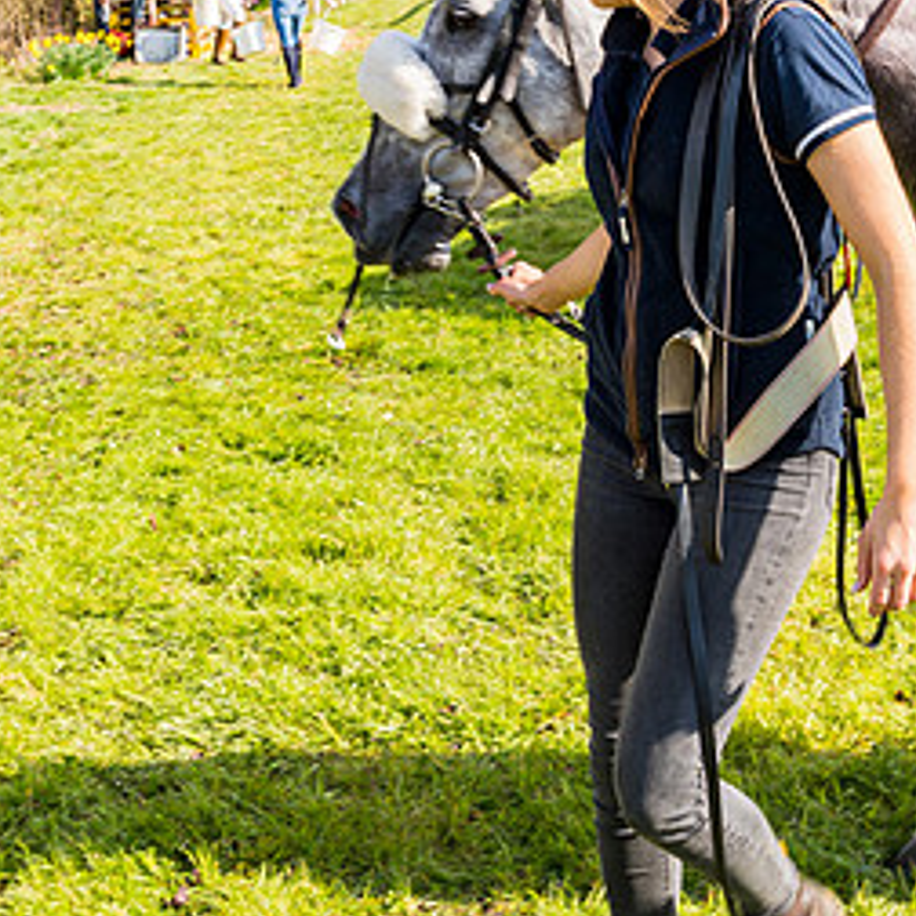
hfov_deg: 26.1
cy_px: 359
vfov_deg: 26.0
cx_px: 502
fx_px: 1976
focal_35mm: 66
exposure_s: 1/100
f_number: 8
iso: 50
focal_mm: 24
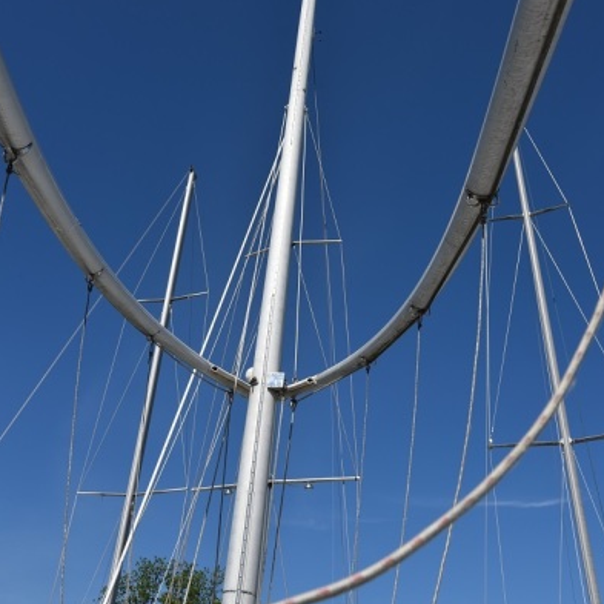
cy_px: 232
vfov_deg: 42.6
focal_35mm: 39
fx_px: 770
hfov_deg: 42.8
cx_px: 305
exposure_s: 1/500
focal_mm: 30
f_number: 11
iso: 200
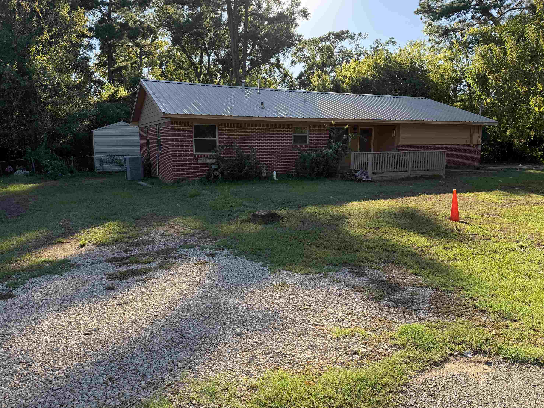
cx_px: 268
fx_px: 393
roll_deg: +0.6
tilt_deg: -8.3
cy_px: 201
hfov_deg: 69.4
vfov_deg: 54.9
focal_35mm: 25
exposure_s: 1/1314
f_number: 1.78
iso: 80
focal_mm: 6.76
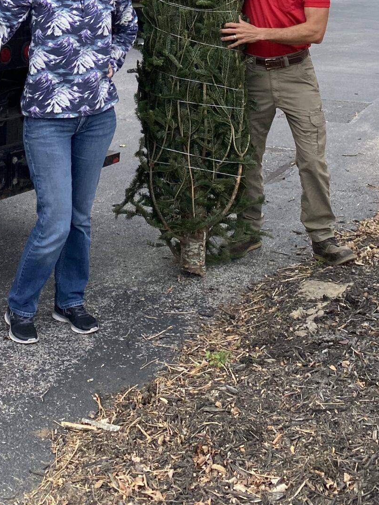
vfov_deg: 28.0
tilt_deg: -1.7
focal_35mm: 62
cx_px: 102
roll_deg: +0.0
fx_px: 905
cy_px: -69
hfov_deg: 23.4
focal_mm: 4.25
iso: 32
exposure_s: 1/949
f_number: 1.8
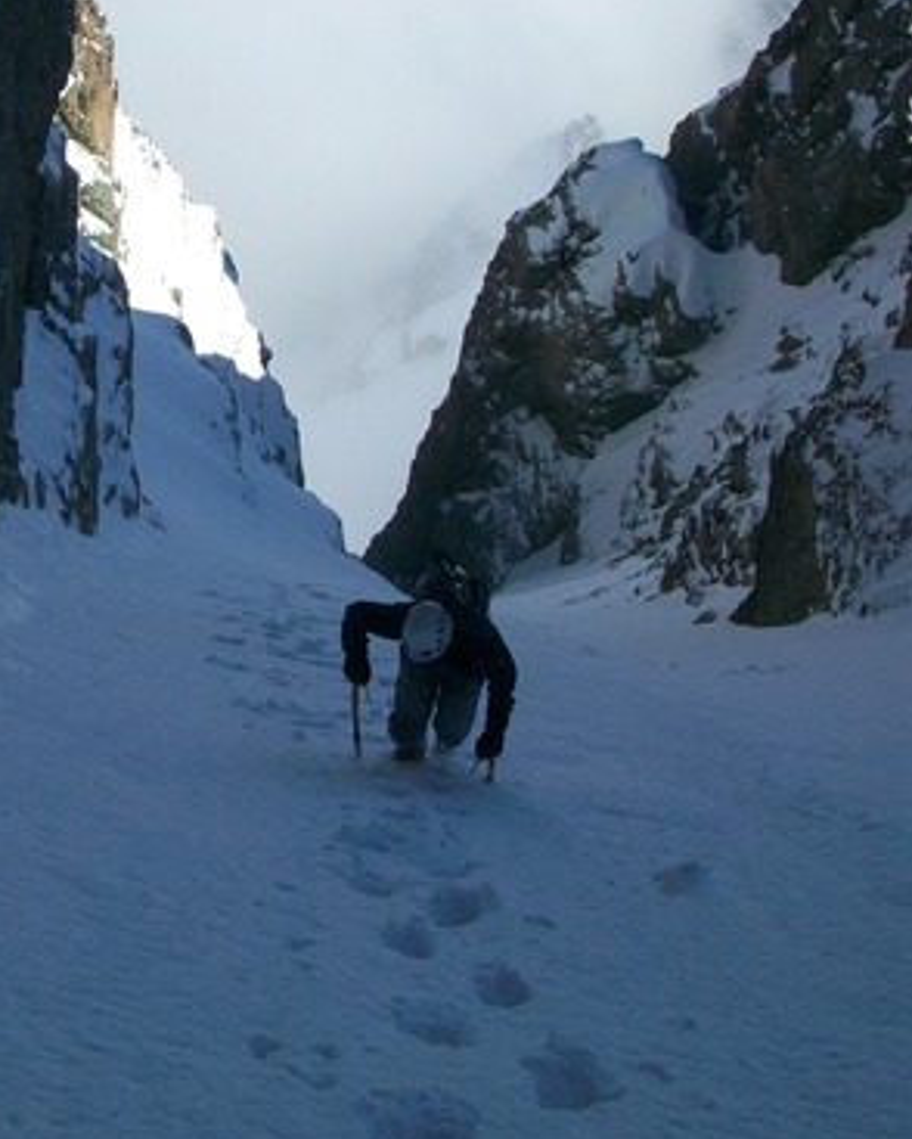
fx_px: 1719
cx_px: 220
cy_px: 273
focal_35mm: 51
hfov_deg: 29.2
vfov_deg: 35.7
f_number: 5.5
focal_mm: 5.7
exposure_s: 1/400
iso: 64
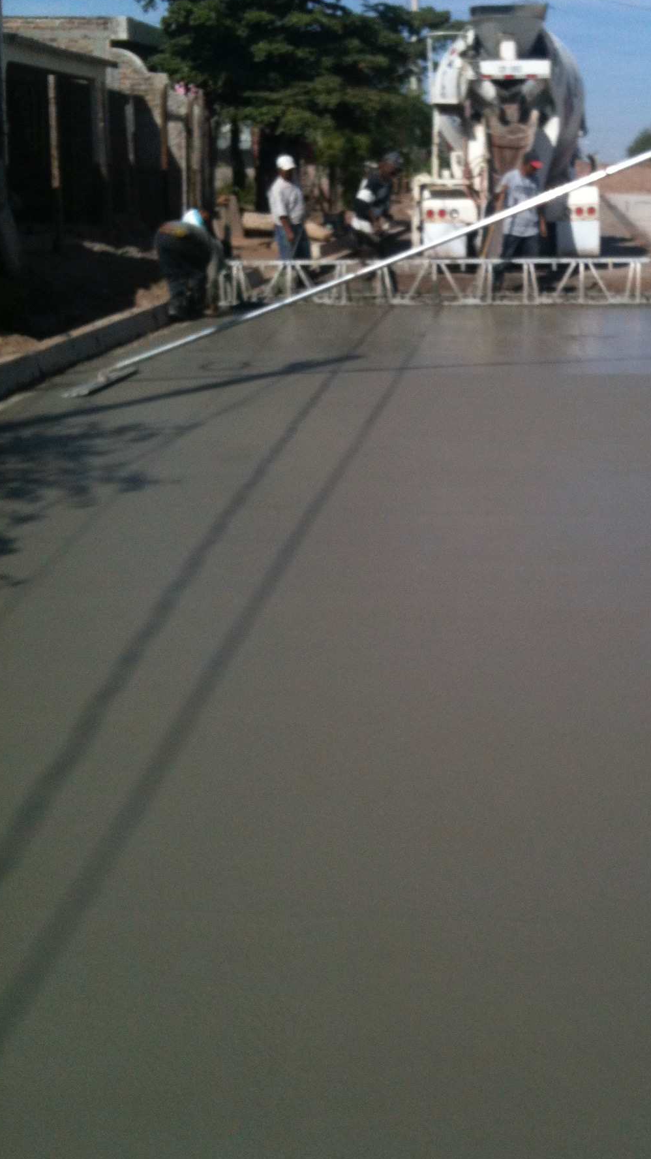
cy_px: 555
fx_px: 1351
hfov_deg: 26.7
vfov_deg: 46.4
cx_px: 494
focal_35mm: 44
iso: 64
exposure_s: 1/1713
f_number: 2.8
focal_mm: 3.85
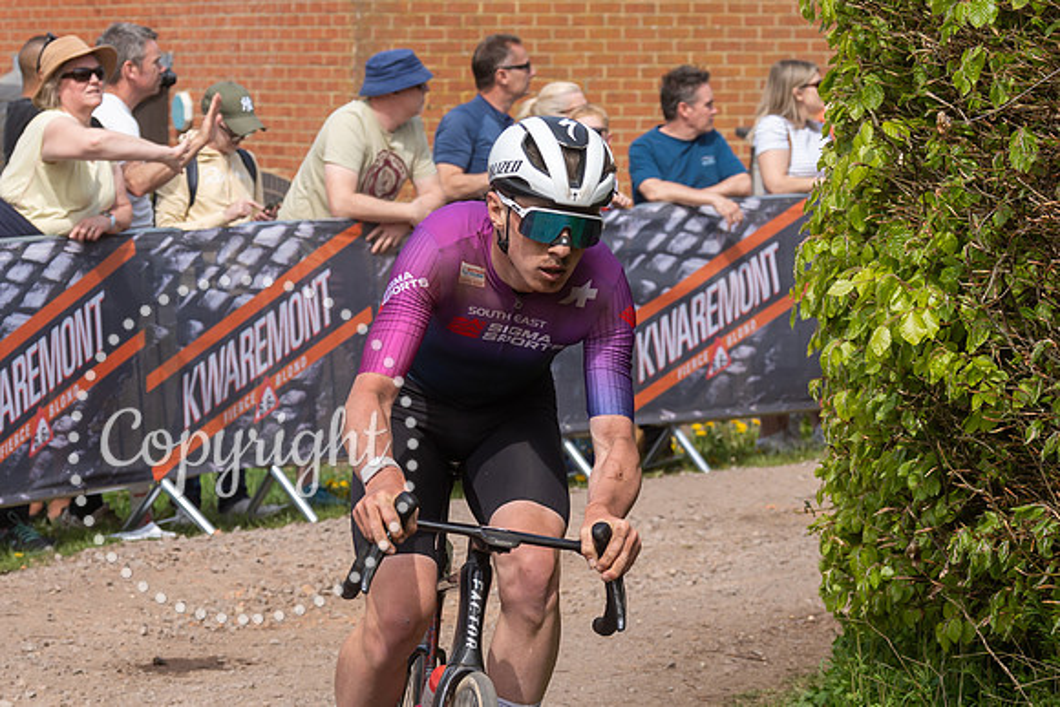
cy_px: 211
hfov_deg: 13.5
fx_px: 4481
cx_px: 538
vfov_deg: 9.0
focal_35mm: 152
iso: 200
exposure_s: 1/1000
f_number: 5
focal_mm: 70
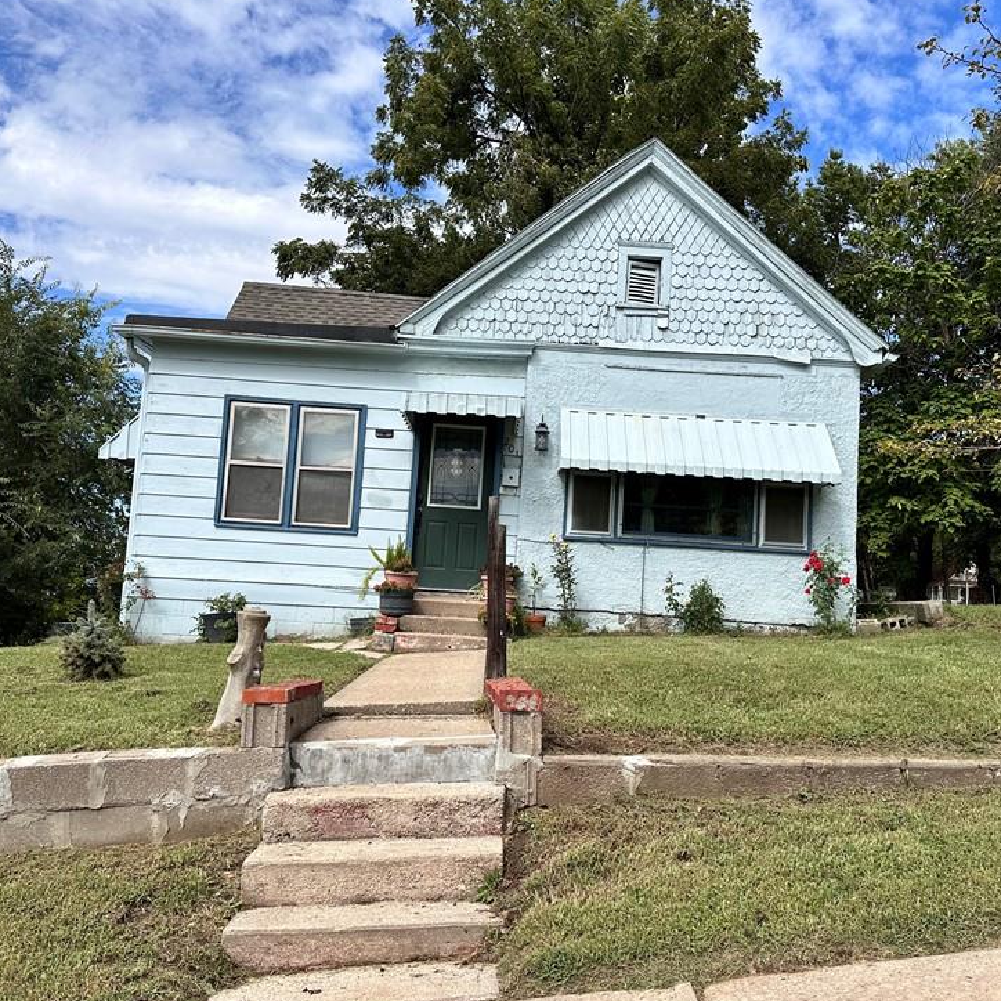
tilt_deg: +5.5
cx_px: 523
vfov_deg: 54.0
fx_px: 981
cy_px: 512
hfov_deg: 54.0
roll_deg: -3.1
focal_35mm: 30
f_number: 1.78
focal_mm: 6.86
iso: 80
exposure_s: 1/4545
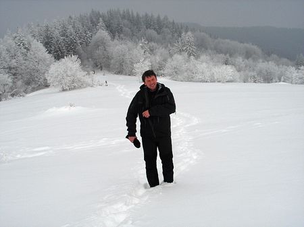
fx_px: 395
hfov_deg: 42.1
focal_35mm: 45
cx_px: 152
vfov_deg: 32.2
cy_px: 114
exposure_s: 1/800
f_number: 3.2
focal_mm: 7.6
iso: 50
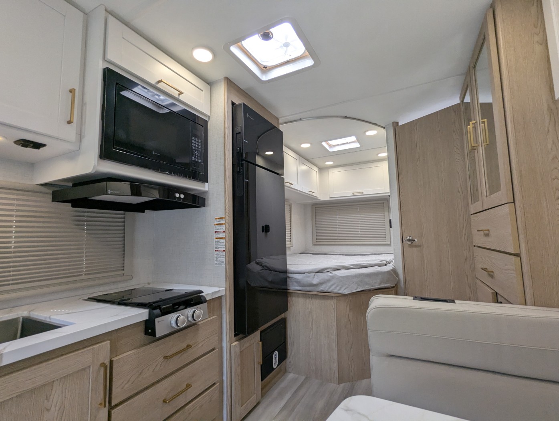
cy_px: 210
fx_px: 259
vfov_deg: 78.2
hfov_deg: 94.4
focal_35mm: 16
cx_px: 280
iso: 155
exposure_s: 1/243
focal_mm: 2.35
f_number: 2.2
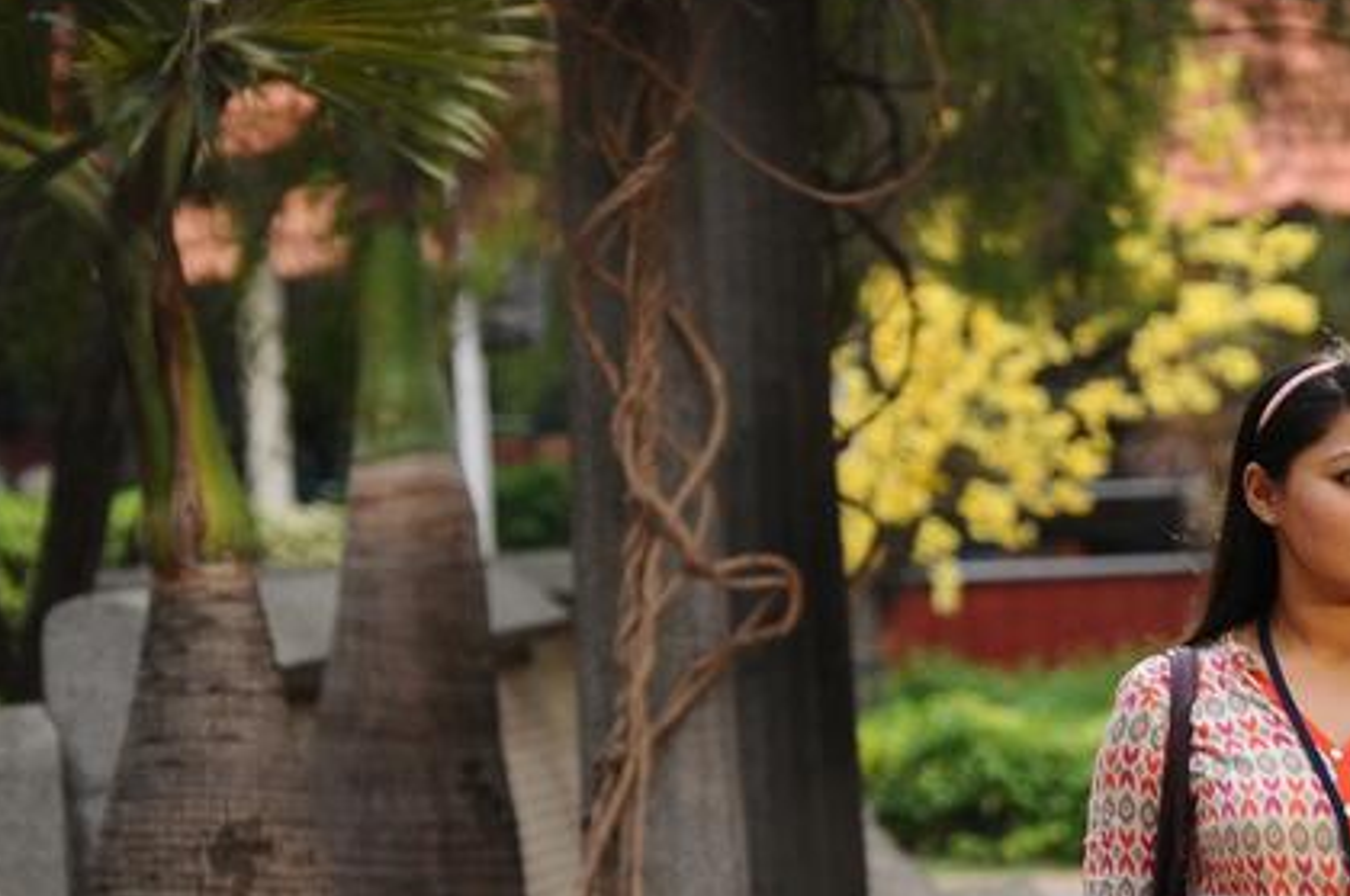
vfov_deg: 3.5
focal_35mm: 392
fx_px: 14683
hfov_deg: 5.3
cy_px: 861
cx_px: 1318
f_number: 4.8
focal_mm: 122
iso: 500
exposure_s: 1/100
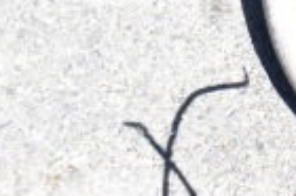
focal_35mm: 144
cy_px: 26
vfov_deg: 9.5
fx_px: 1183
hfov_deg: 12.4
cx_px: 615
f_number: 6.3
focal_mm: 22
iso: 200
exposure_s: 1/160
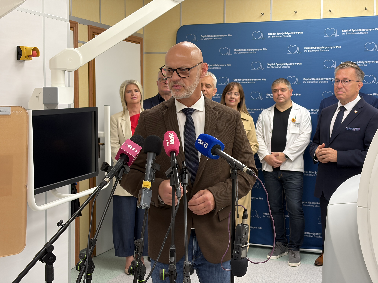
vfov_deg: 28.0
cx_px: 189
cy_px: 142
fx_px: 568
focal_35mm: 52
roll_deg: -0.1
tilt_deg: -3.2
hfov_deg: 36.8
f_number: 1.6
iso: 40
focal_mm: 5.96
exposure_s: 1/50
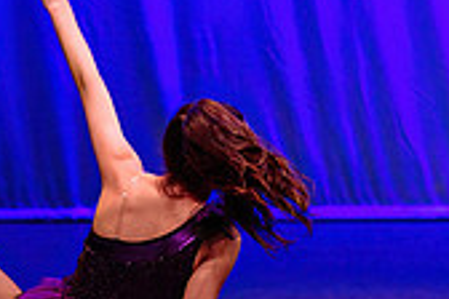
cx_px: 677
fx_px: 8019
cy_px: 24
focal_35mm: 643
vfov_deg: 2.1
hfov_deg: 3.2
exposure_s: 1/320
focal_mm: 135
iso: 1250
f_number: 2.8
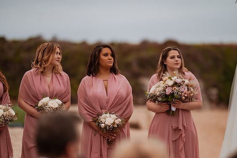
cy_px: 79
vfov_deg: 10.1
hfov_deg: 15.2
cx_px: 118
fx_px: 888
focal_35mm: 135
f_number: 1.8
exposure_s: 1/4000
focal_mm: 135
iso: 500
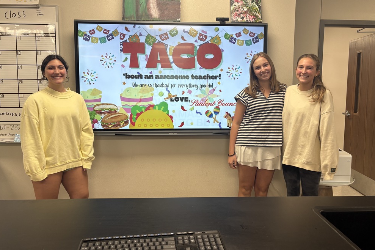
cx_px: 190
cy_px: 113
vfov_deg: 46.3
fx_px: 292
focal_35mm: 28
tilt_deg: -4.9
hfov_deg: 65.5
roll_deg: +0.8
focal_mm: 5.96
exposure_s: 1/90
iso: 100
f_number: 1.6
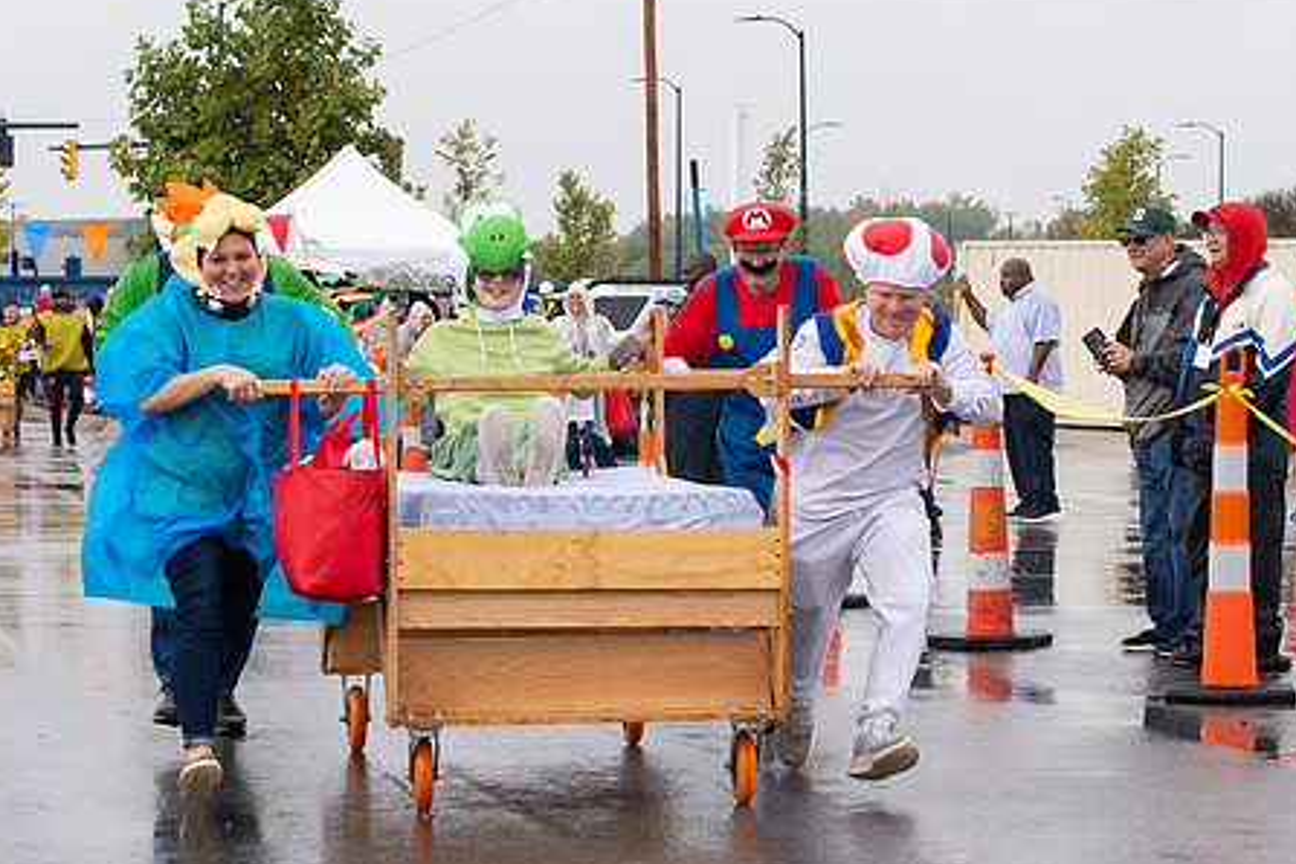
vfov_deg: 10.5
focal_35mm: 131
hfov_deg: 15.6
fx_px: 4716
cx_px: 687
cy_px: 566
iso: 800
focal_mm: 70
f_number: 7.1
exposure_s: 1/400
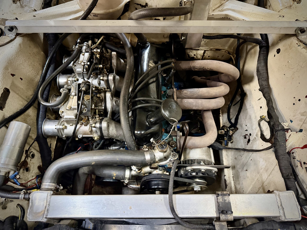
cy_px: 115
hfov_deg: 71.6
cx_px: 154
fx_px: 213
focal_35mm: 24
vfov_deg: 56.8
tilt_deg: -58.9
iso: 1000
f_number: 1.78
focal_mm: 6.76
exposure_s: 1/33
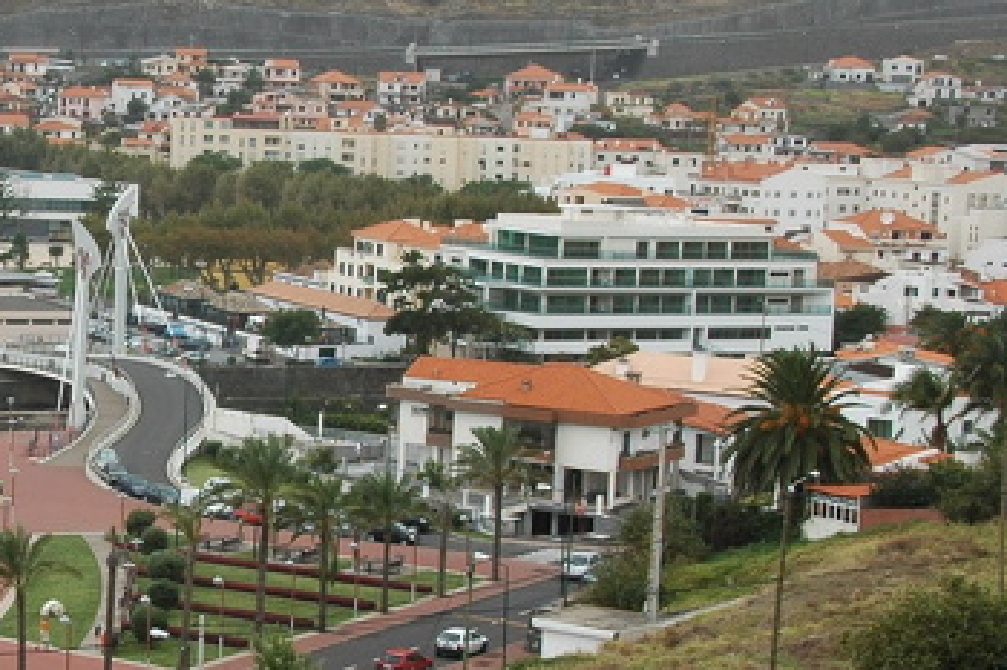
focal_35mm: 95
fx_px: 2656
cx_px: 72
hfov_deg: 20.9
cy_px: 334
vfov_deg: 14.4
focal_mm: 28
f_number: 9
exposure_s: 1/320
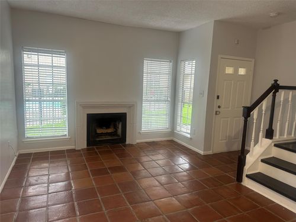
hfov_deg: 71.6
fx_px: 205
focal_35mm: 24
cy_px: 111
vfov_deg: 56.8
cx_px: 148
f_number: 1.78
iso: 125
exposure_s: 1/60
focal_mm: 6.86
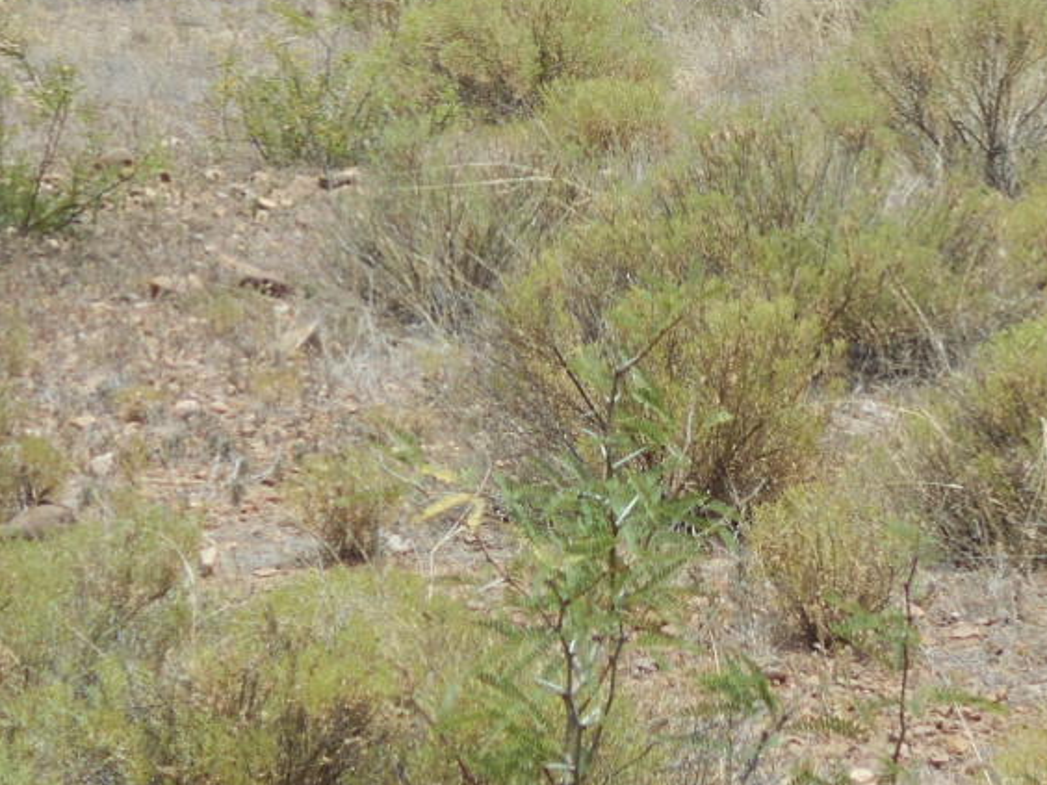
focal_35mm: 278
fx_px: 8408
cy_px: 61
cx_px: 652
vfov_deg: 5.3
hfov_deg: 7.1
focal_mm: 17.6
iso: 80
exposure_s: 1/500
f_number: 5.5
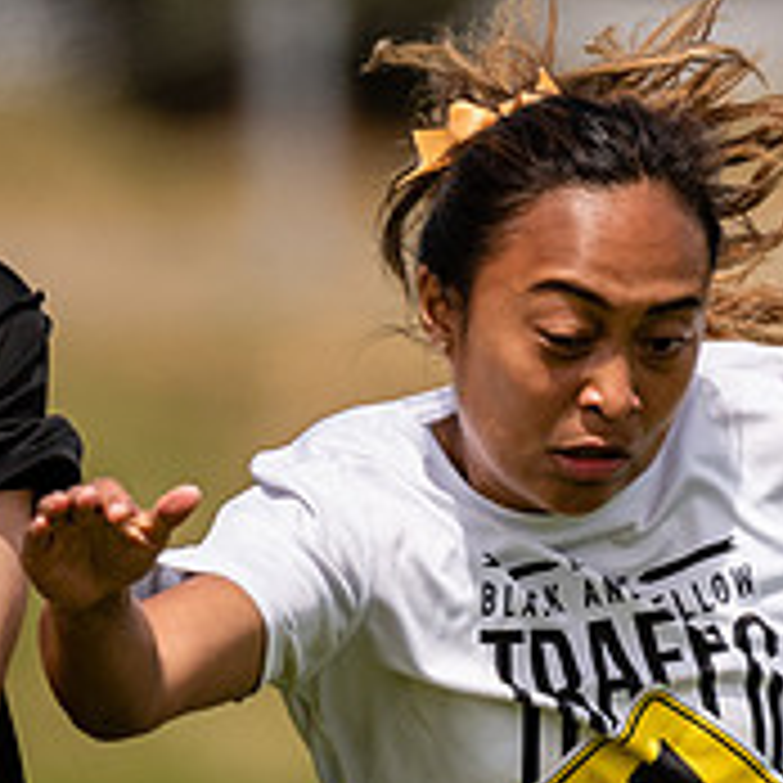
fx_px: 53281
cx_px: 3
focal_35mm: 2082
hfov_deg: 0.8
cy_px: 483
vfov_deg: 0.8
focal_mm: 400
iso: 320
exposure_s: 1/2500
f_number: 4
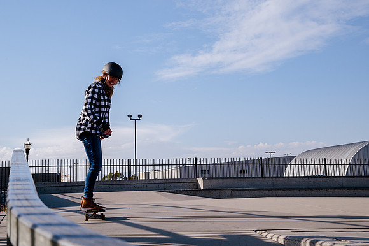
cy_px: 112
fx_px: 613
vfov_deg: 22.6
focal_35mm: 60
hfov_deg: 33.5
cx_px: 168
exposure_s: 1/640
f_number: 11
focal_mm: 52
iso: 200
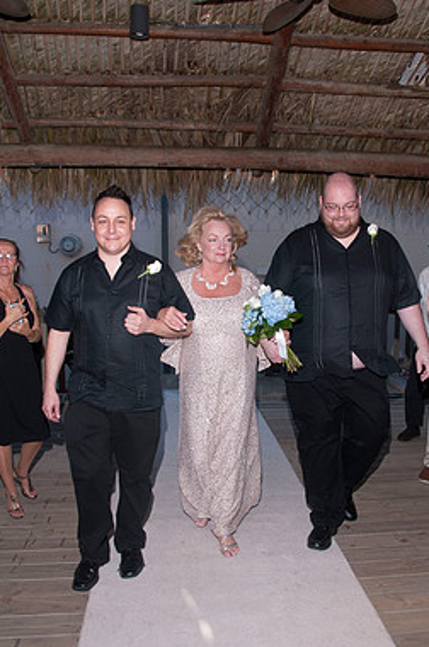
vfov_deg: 58.7
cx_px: 251
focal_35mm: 32
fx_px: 574
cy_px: 354
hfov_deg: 40.8
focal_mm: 18
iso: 100
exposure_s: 1/250
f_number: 5.6
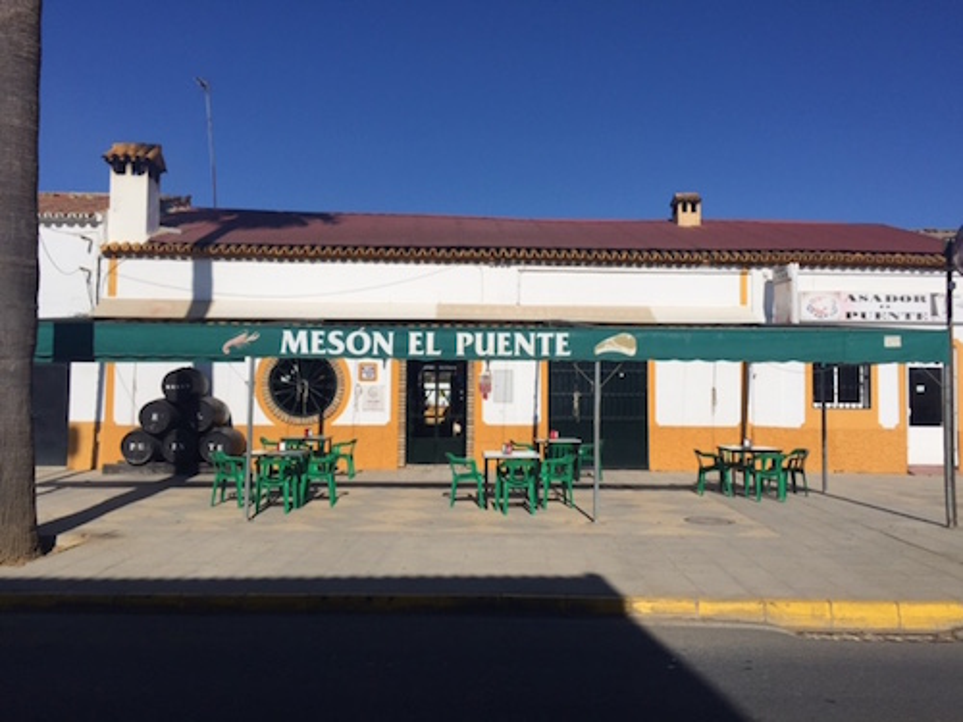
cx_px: 482
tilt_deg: +3.7
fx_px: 807
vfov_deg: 48.2
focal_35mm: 29
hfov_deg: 61.7
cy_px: 361
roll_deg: -0.8
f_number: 2.2
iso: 32
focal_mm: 4.15
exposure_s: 1/6623
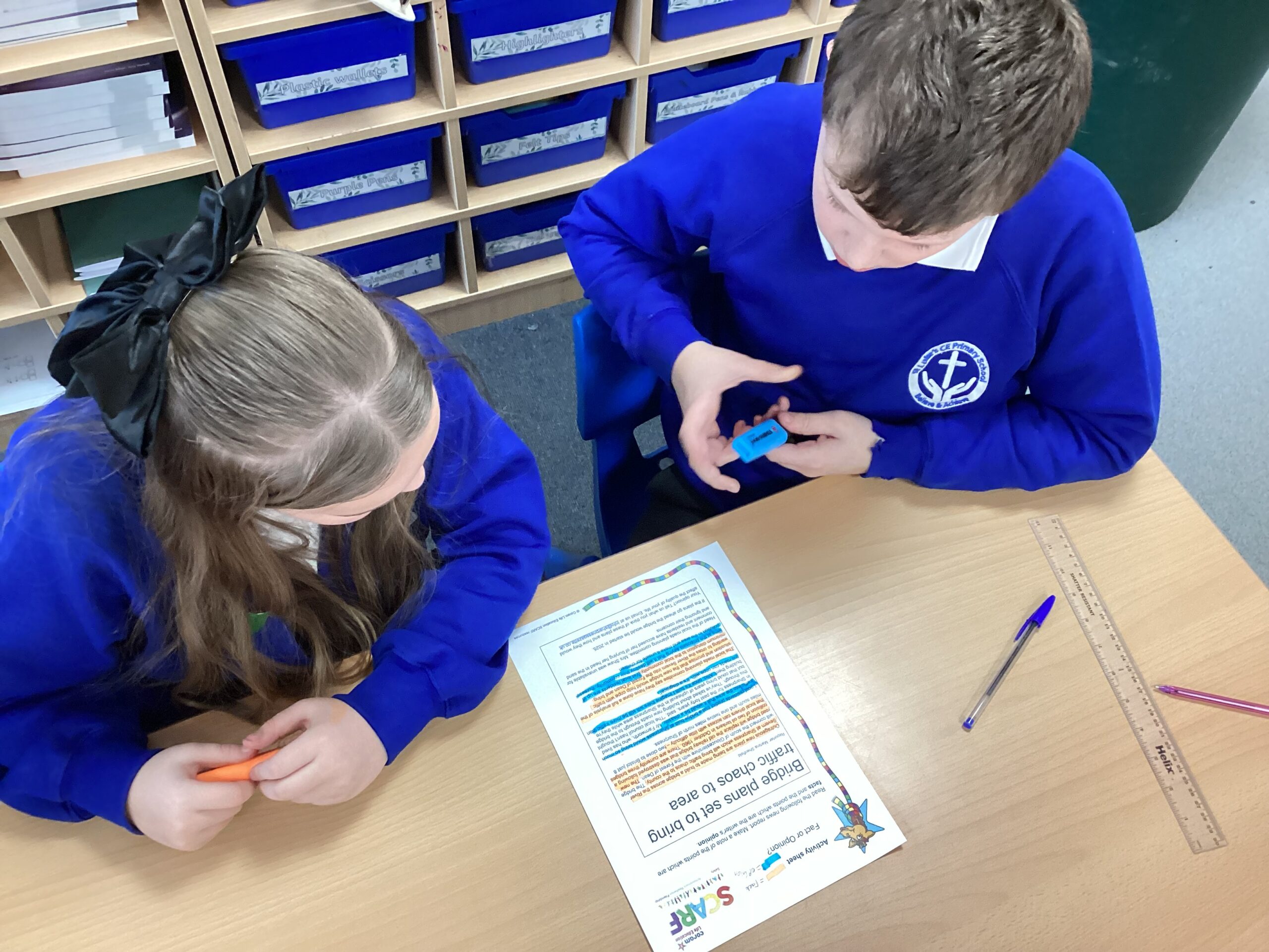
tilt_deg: -57.2
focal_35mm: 31
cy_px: 476
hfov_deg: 58.4
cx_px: 634
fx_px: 1136
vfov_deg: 45.4
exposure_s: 1/50
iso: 250
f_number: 2.4
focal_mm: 3.3
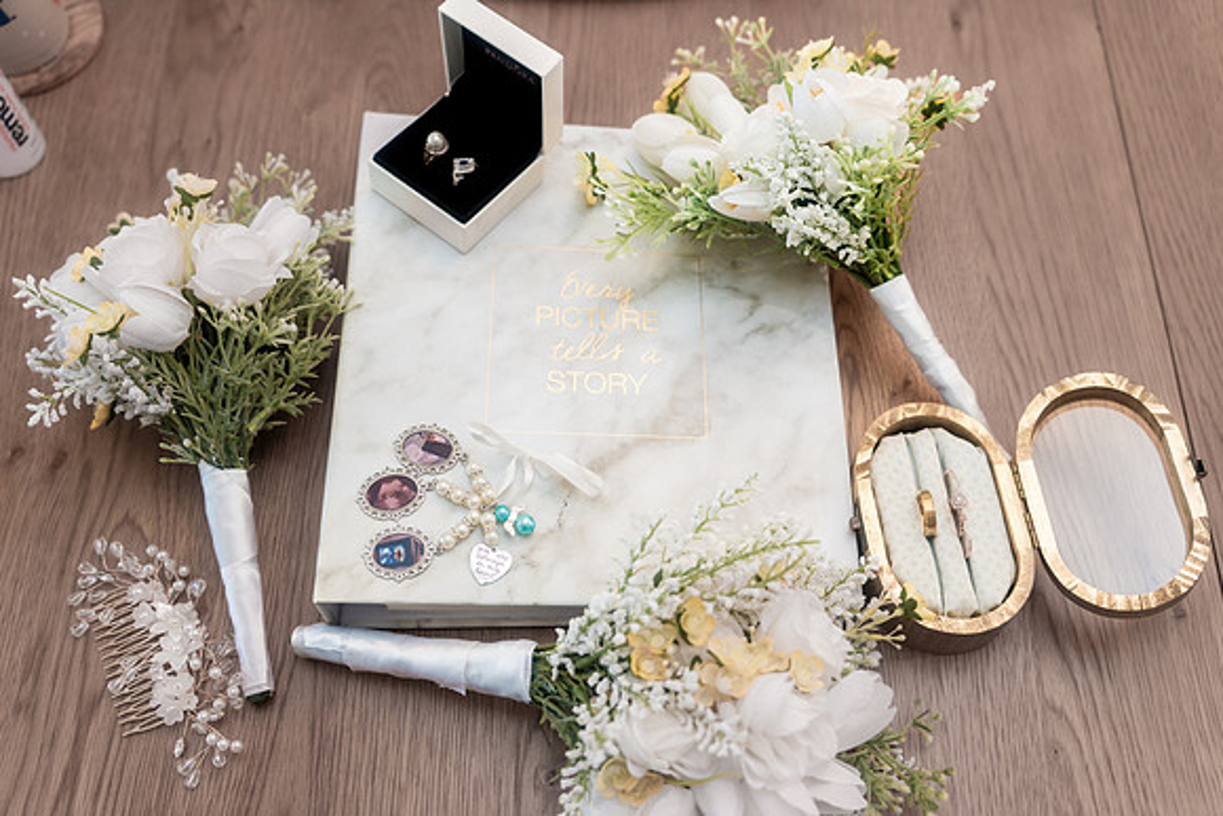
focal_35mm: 36
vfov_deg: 36.9
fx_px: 1223
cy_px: 408
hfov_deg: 53.1
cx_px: 612
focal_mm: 36
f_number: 3.2
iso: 640
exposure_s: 1/200
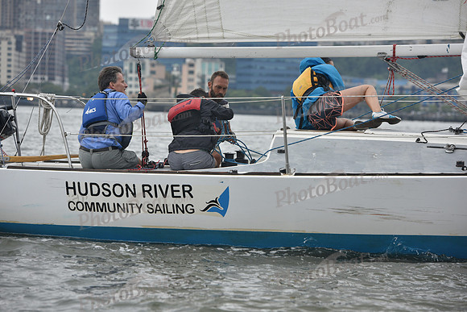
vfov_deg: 8.6
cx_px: 234
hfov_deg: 12.8
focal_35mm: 160
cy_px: 156
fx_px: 2076
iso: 400
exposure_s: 1/800
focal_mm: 160
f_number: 6.3
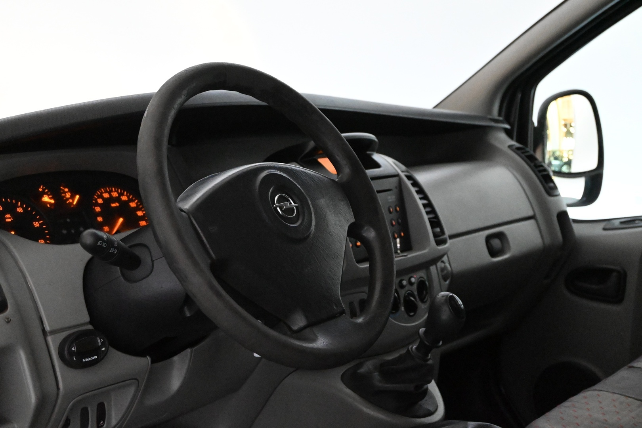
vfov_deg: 24.4
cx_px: 321
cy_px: 214
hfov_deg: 35.9
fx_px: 990
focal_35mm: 56
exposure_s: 1/60
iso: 11400
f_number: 5.3
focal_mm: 37
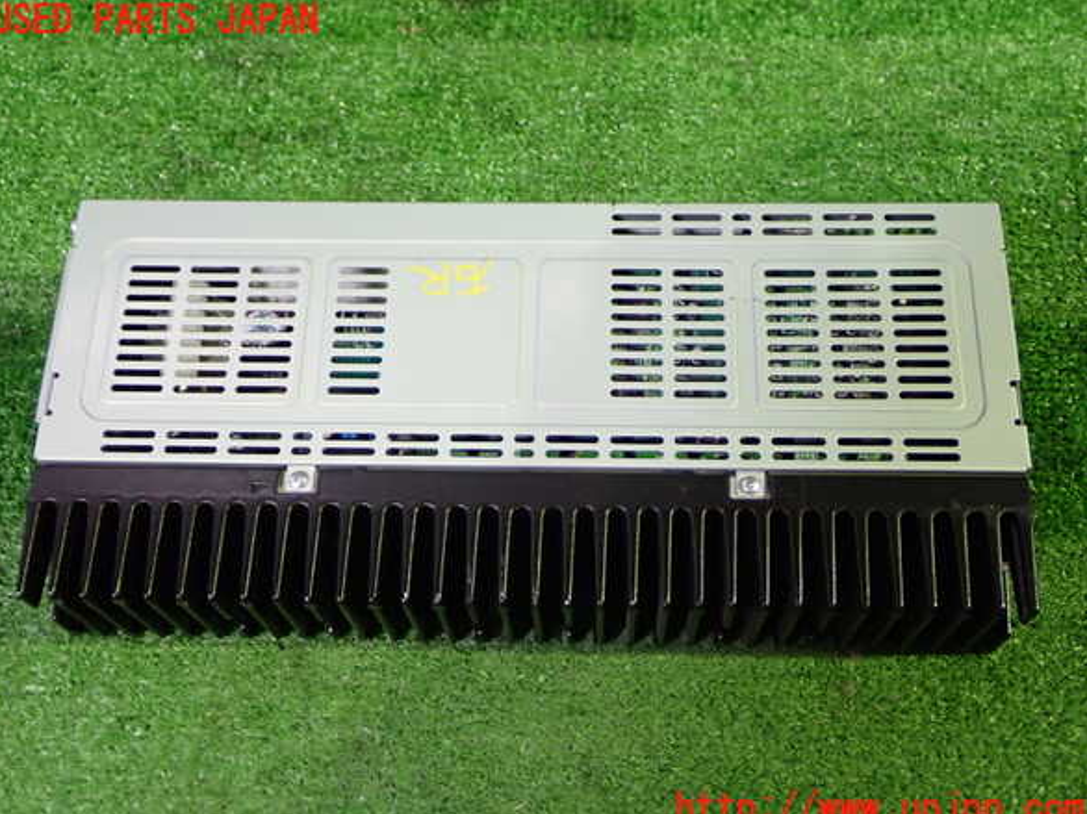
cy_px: 415
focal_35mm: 42
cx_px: 538
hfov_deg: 44.8
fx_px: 1318
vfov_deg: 34.3
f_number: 2.8
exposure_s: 1/40
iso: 640
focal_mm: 7.31
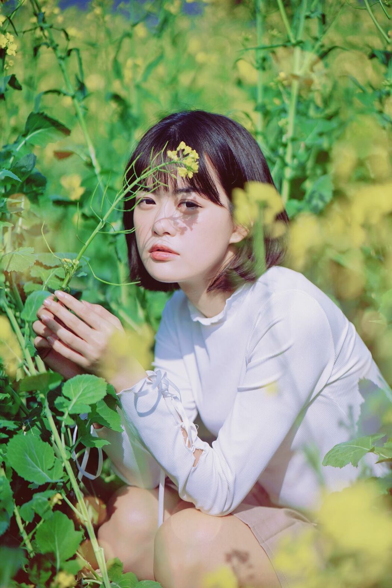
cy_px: 294
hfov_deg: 16.1
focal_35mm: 85
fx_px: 1388
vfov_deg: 23.9
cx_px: 196
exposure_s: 1/6400
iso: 100
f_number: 2
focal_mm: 85
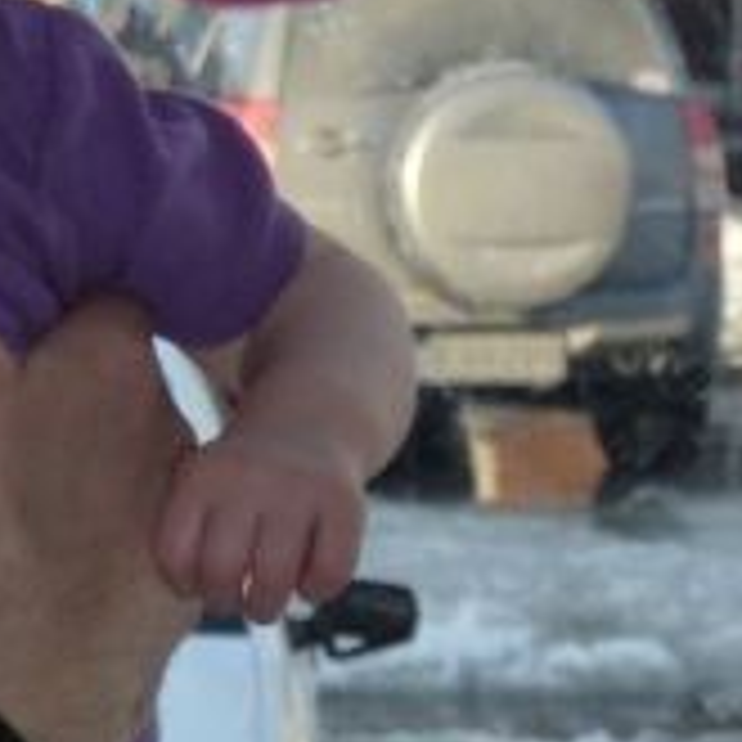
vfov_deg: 5.2
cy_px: -261
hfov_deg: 5.2
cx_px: -184
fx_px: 8100
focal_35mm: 334
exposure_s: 1/125
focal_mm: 17
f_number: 4.3
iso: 125
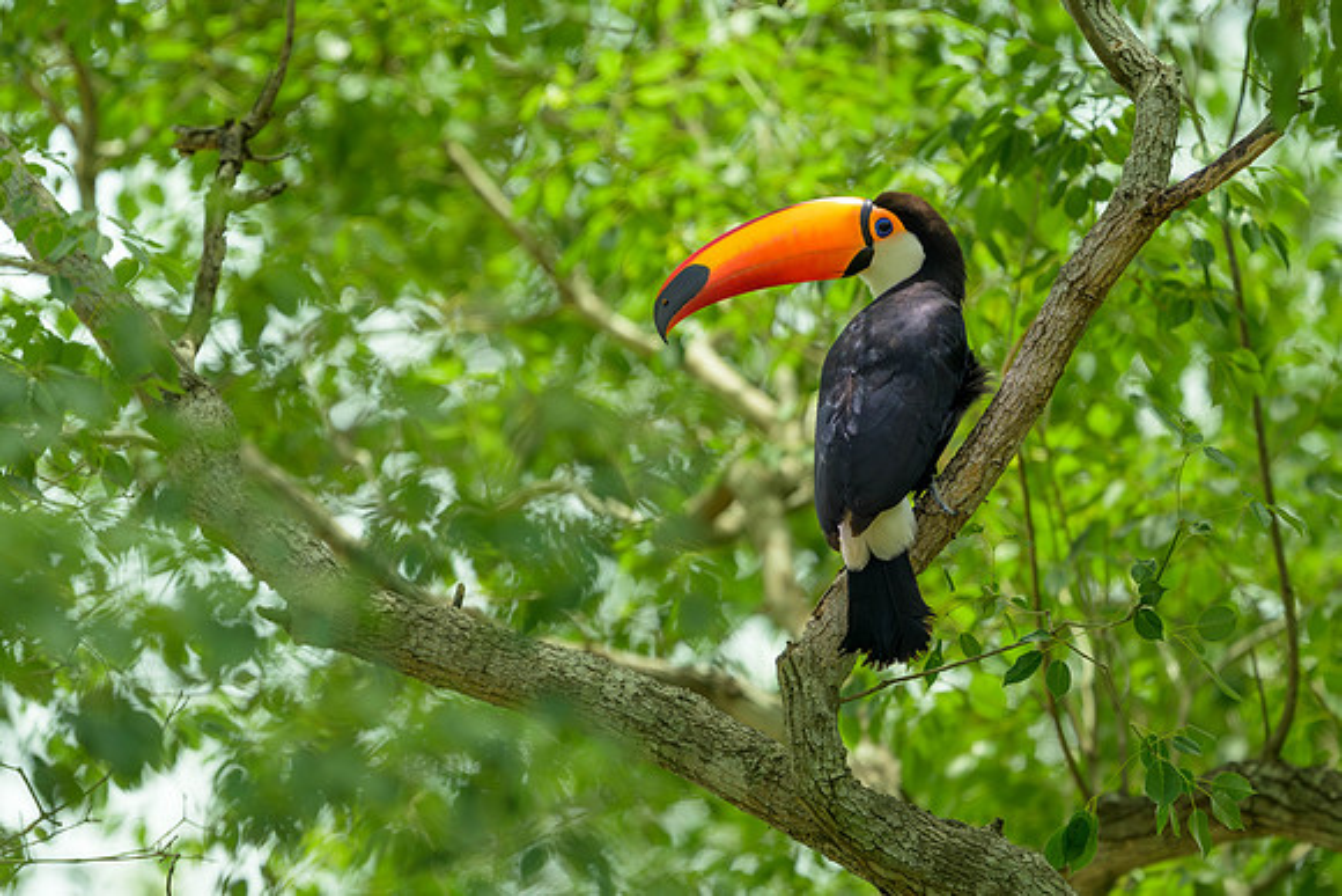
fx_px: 30611
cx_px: 670
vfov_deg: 1.7
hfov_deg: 2.5
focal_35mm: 821
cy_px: 426
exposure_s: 1/2000
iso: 450
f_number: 4
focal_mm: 560
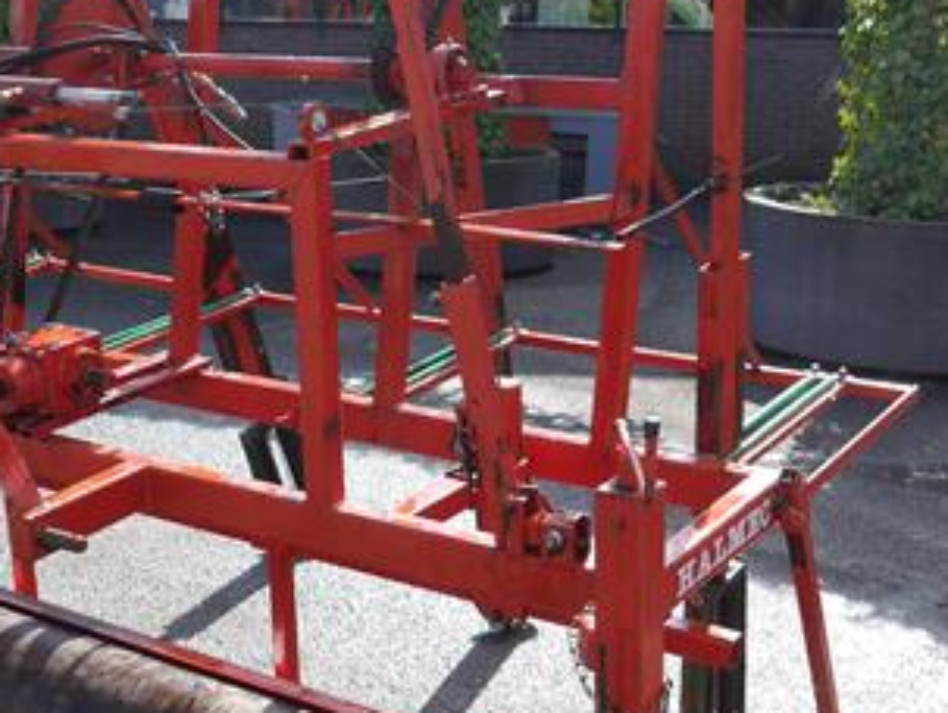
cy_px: 403
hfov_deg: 32.5
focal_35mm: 59
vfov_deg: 24.8
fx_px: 1618
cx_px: 336
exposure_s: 1/250
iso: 160
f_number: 5.6
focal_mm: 14
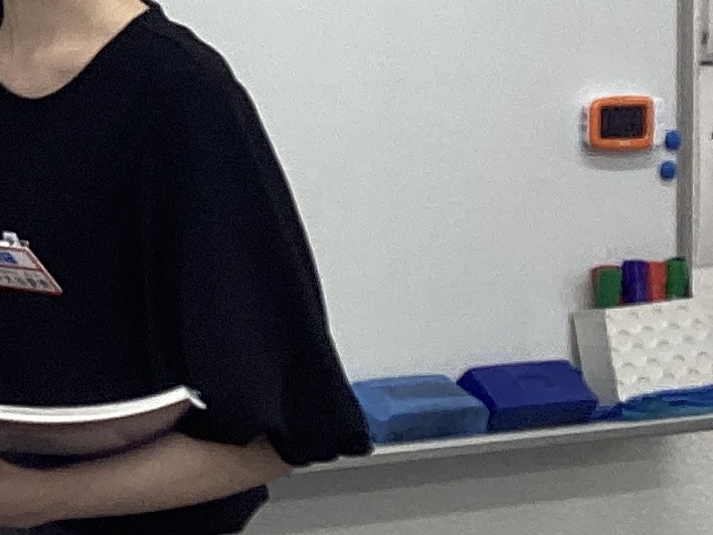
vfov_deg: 15.2
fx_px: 1936
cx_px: -326
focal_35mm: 94
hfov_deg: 18.7
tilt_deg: +0.6
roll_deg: +0.7
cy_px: -95
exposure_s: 1/120
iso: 50
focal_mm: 3.3
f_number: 2.4
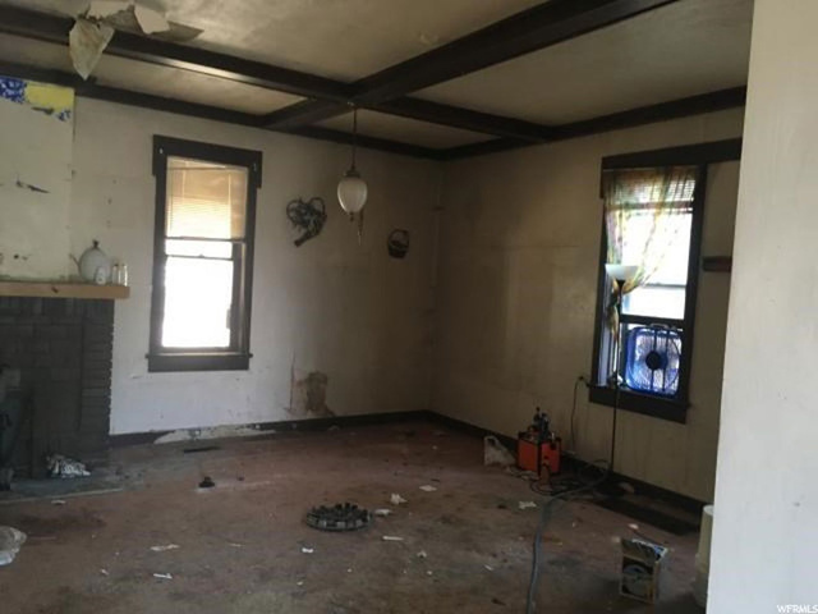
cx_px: 409
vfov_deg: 48.2
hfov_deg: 61.7
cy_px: 307
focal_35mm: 29
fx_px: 685
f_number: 2.2
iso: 160
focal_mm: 4.15
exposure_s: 1/30
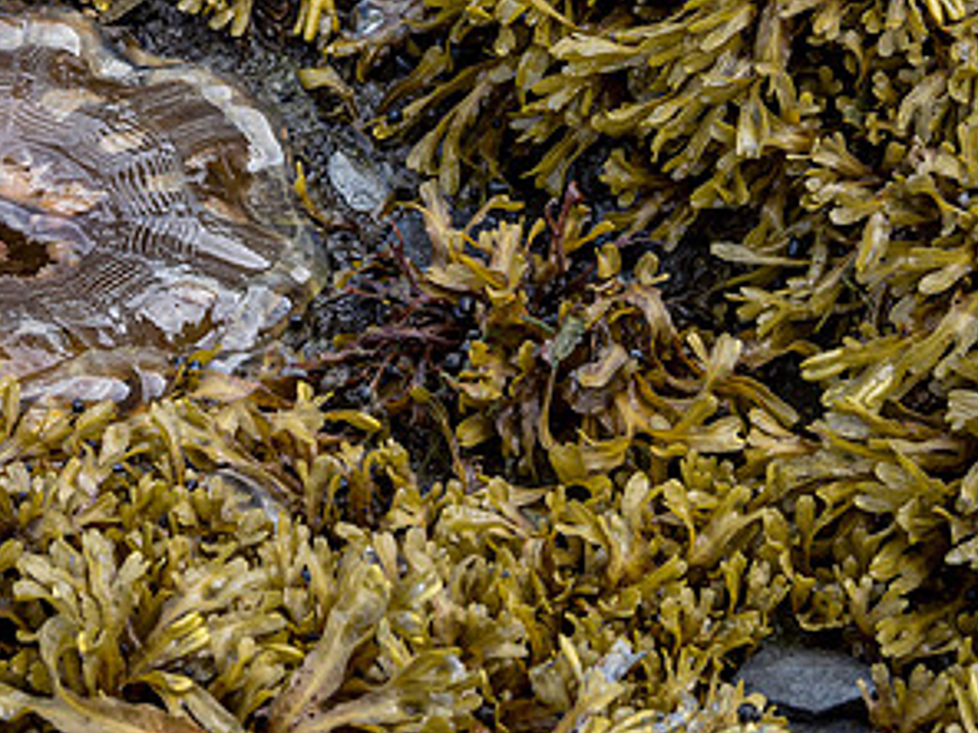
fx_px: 3871
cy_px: 45
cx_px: 119
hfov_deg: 14.3
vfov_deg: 10.8
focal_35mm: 137
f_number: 7.1
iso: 400
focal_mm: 35
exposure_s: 1/100
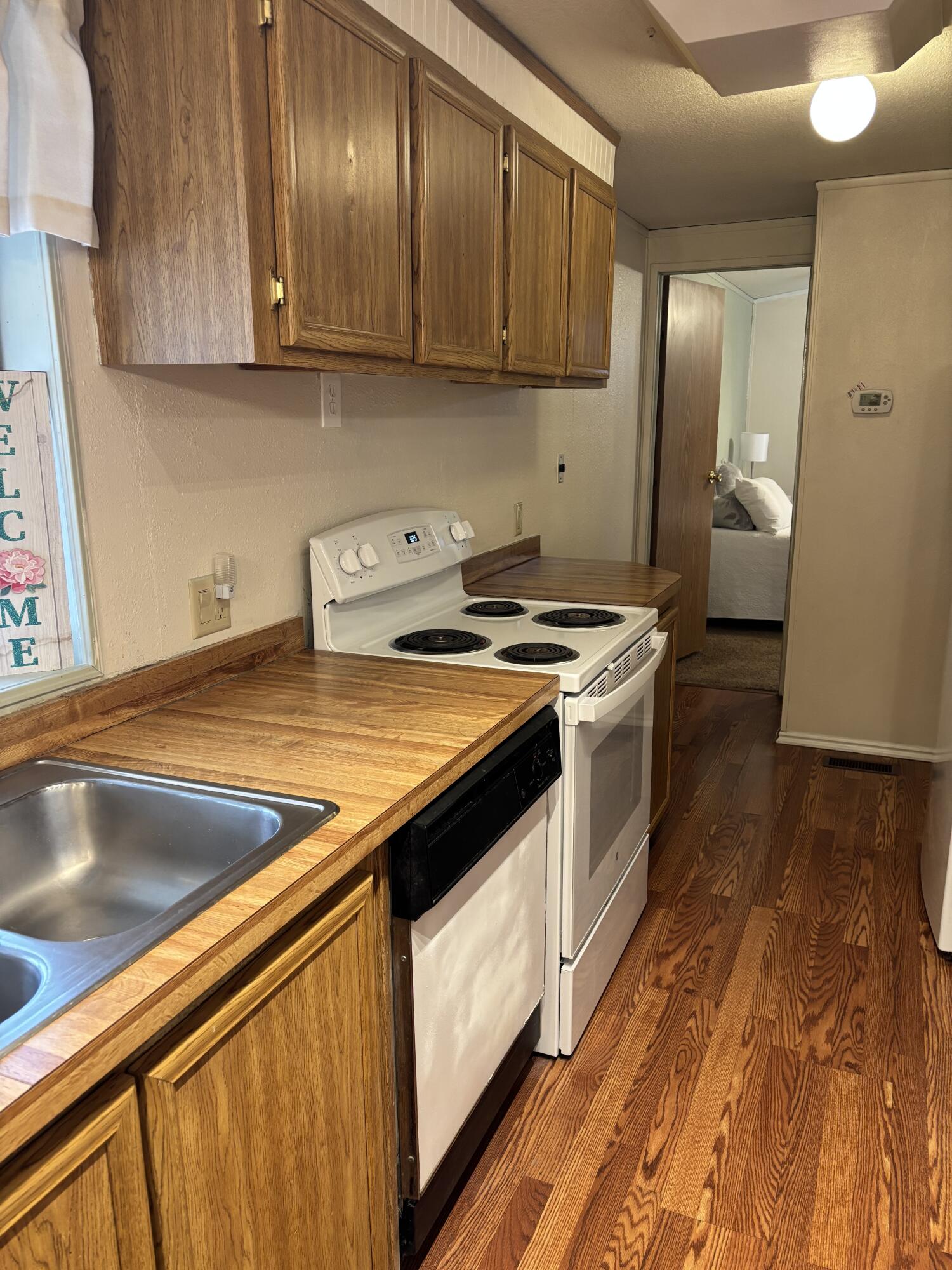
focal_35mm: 26
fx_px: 953
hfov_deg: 53.1
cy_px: 635
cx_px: 476
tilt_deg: -13.3
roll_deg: +0.3
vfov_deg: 67.3
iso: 200
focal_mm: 5.96
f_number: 1.6
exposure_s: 1/60
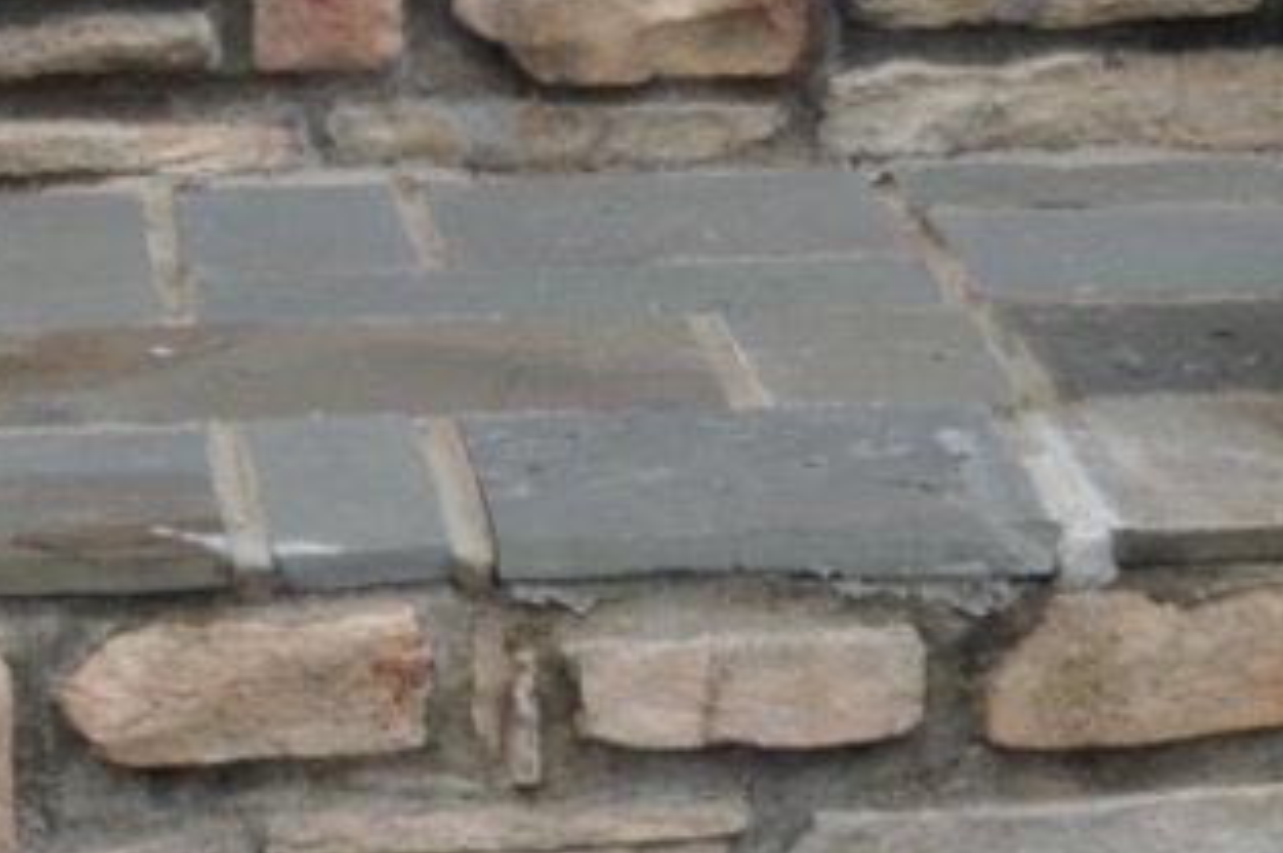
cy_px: -1829
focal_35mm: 216
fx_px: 7690
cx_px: 566
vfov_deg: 5.8
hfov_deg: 9.5
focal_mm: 22
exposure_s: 1/250
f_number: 8
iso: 200
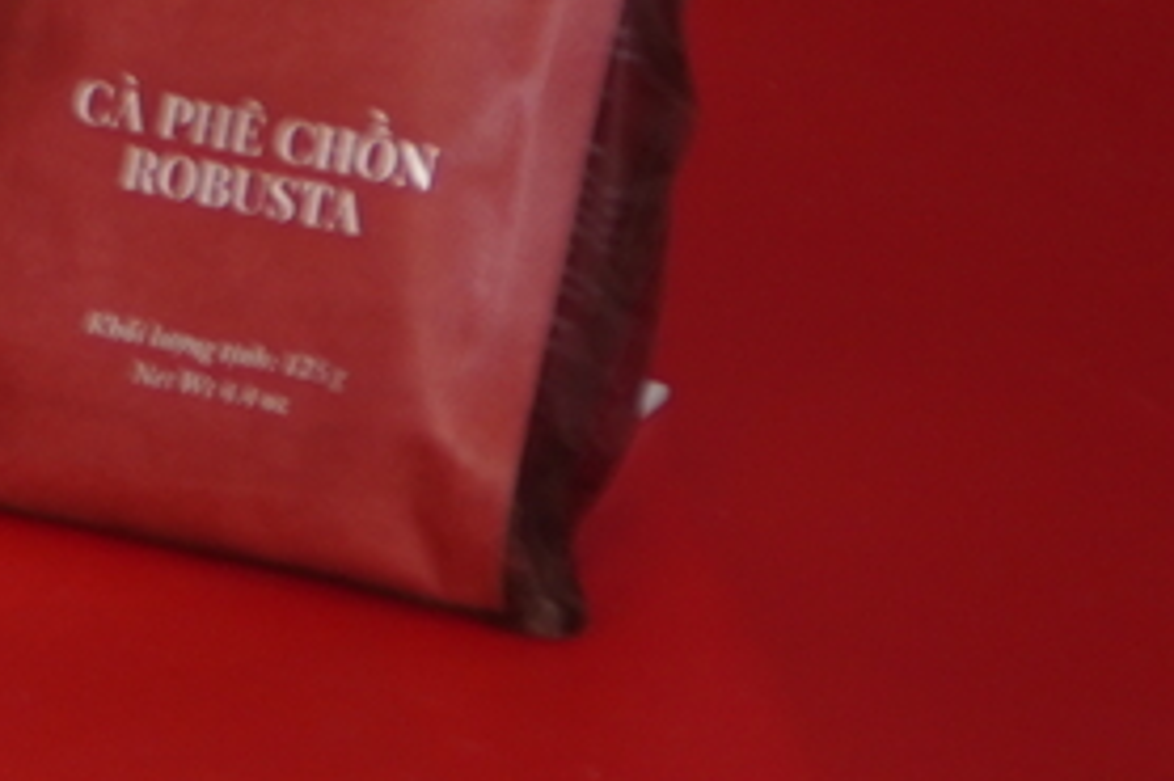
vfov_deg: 3.6
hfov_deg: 5.3
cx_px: -1537
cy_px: -1119
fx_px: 12407
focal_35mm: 381
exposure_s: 1/160
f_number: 4
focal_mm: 47
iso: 320
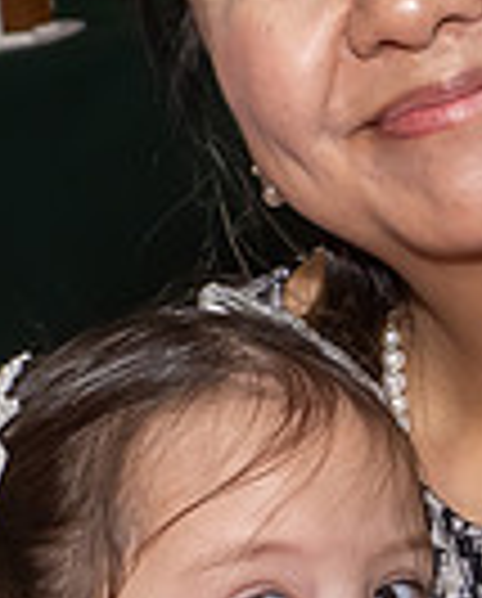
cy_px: 814
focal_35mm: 344
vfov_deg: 5.6
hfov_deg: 4.5
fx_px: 6113
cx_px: 437
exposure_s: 1/250
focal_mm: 38
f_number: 8
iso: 640
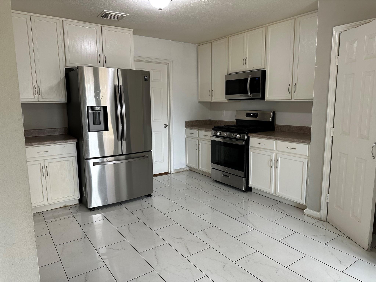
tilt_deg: -8.5
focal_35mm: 24
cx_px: 188
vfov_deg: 56.8
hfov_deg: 71.6
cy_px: 141
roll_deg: +0.2
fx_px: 261
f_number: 1.78
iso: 125
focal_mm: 6.86
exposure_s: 1/60
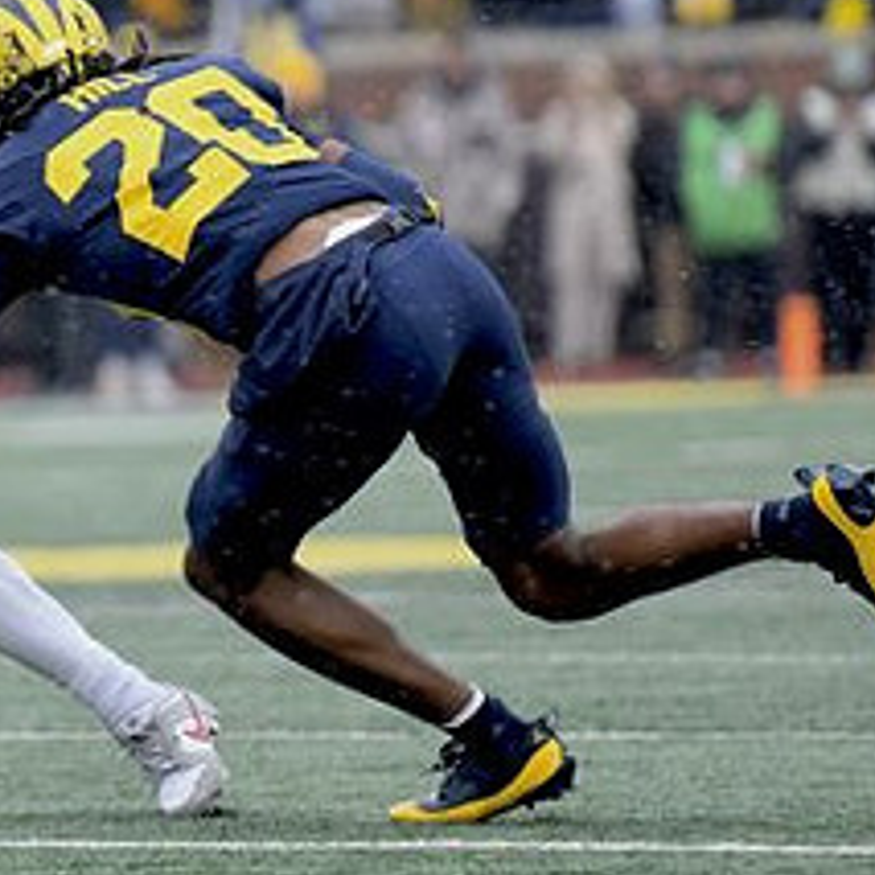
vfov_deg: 2.5
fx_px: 19847
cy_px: 205
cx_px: -267
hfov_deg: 2.5
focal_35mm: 694
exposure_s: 1/1000
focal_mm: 200
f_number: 2.8
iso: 800
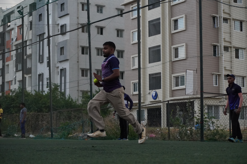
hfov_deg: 27.0
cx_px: 124
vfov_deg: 18.2
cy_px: 82
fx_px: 515
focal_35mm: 75
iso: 2500
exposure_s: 1/1000
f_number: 5.6
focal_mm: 50
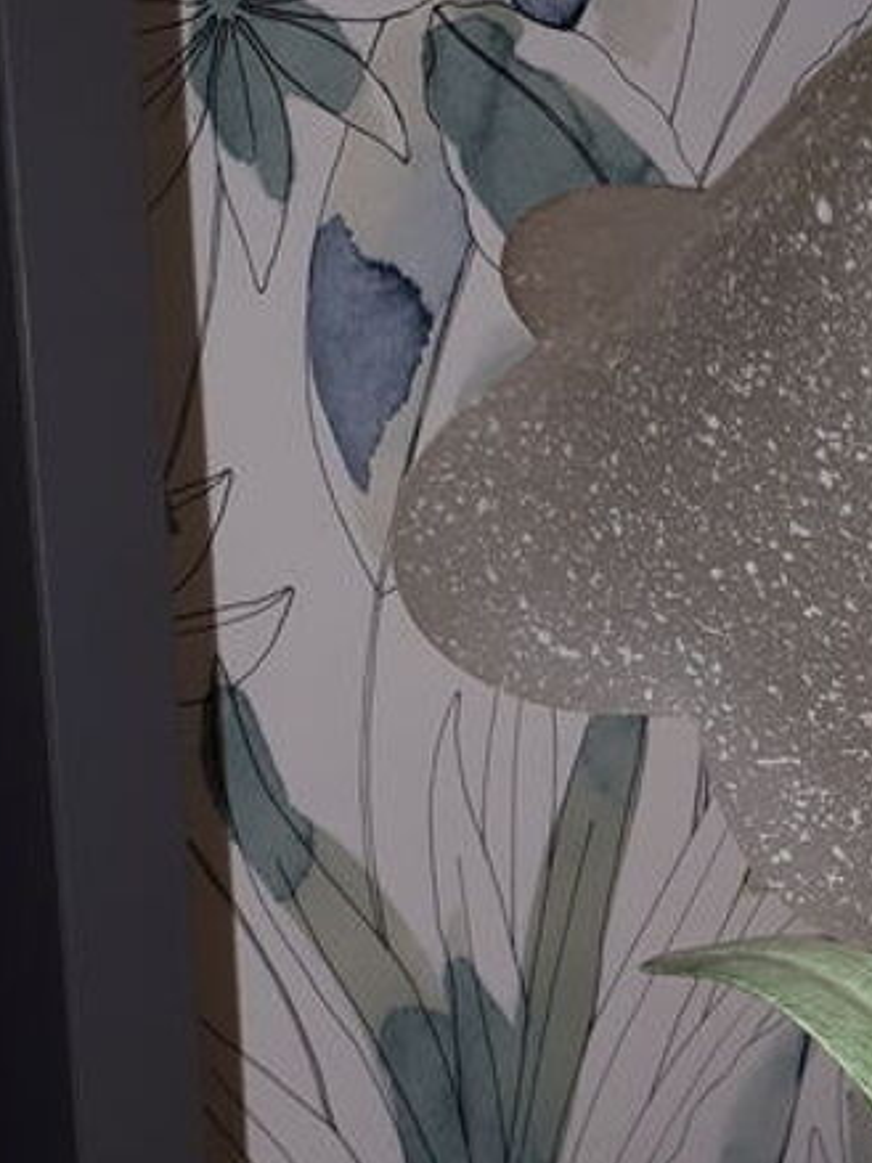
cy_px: 915
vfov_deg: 23.5
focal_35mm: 82
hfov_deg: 16.7
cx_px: 1214
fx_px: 2756
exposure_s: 1/50
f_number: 1.9
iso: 50
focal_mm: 3.6
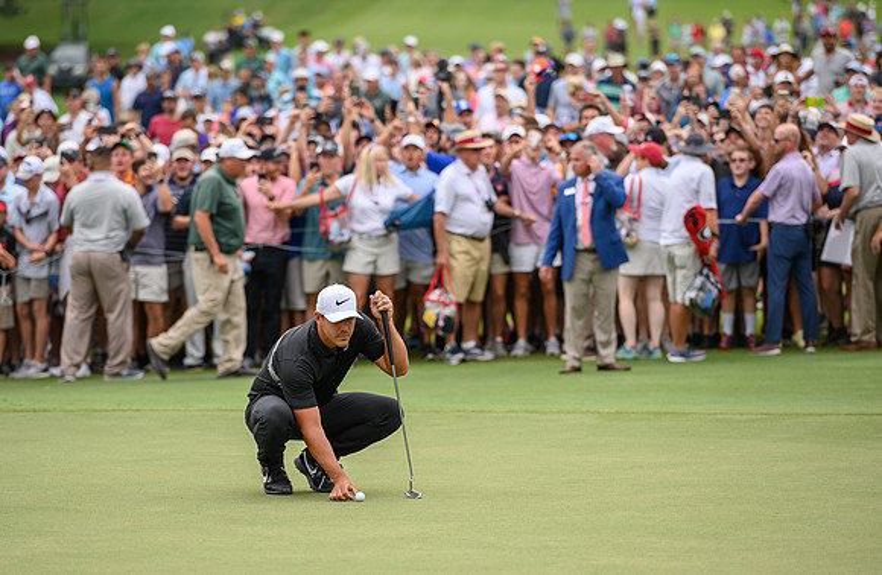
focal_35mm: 228
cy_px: 325
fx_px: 5549
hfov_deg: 9.1
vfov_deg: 5.9
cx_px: 382
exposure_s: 1/500
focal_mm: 200
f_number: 3.5
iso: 160
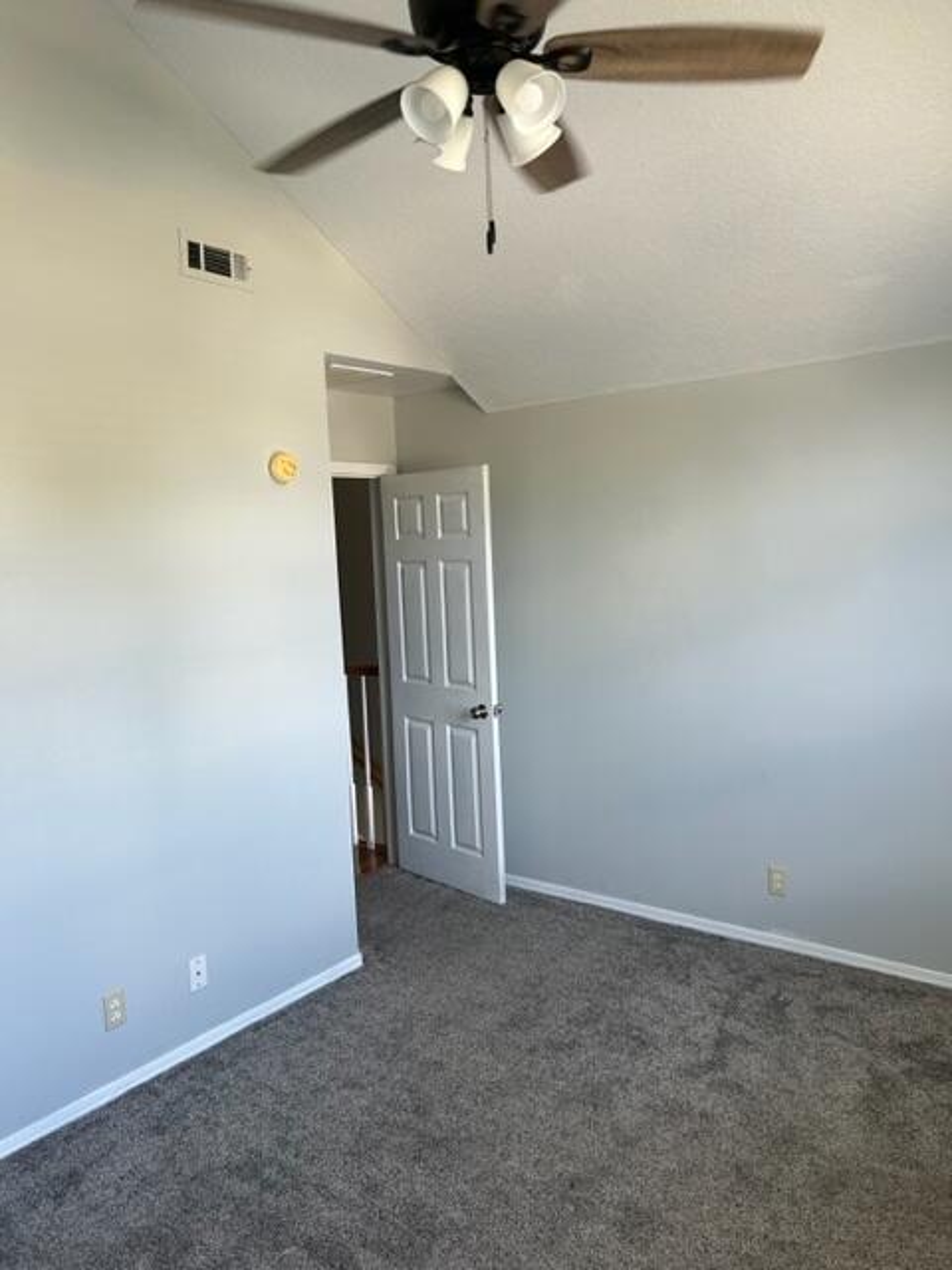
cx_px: 476
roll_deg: +2.5
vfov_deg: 67.3
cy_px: 635
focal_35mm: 26
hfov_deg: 53.1
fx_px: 953
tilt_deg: -7.7
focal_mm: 5.7
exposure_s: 1/121
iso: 100
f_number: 1.5
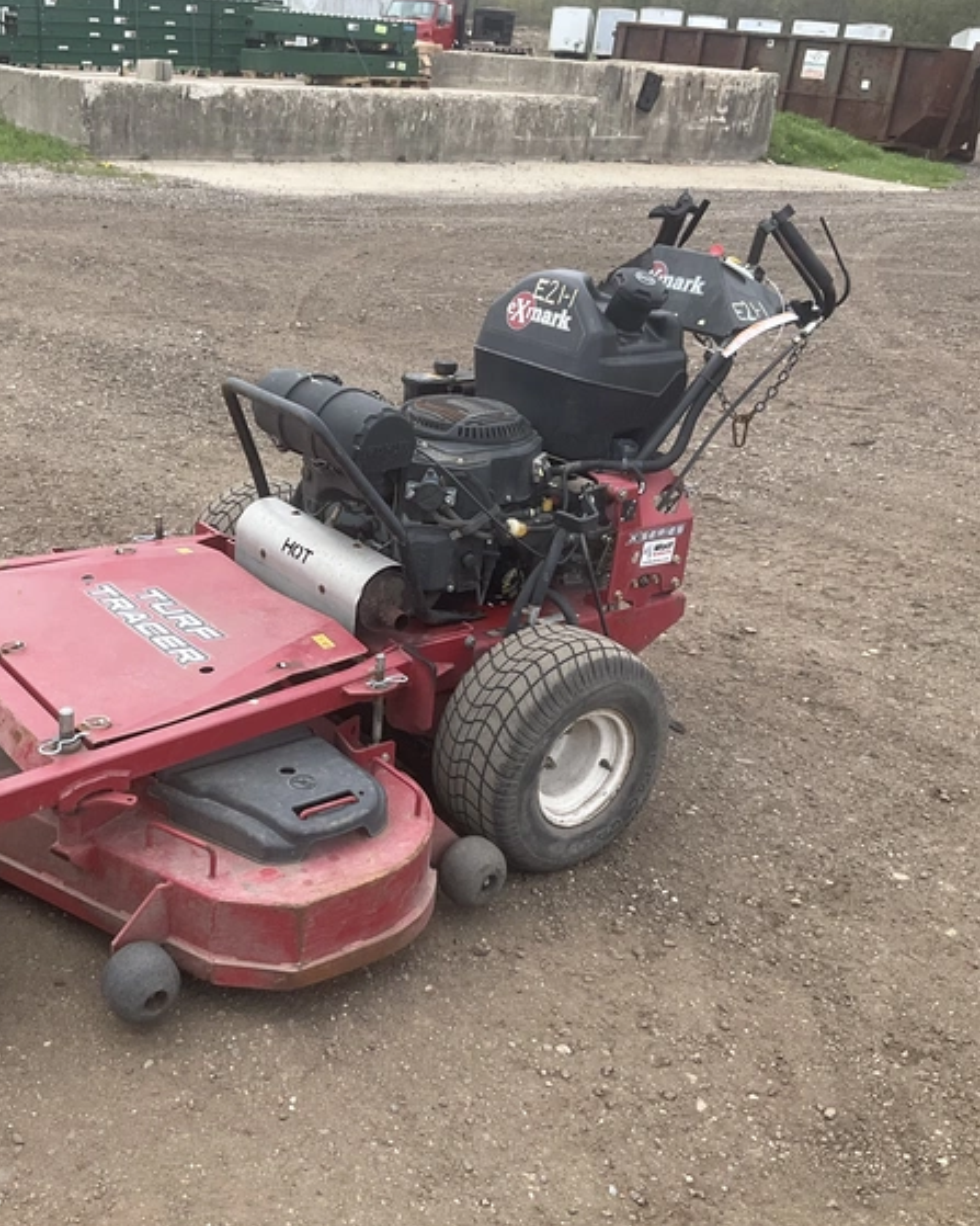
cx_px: 296
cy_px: 613
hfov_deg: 38.5
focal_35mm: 38
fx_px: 1378
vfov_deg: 47.9
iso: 25
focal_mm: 3
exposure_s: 1/709
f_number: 1.8
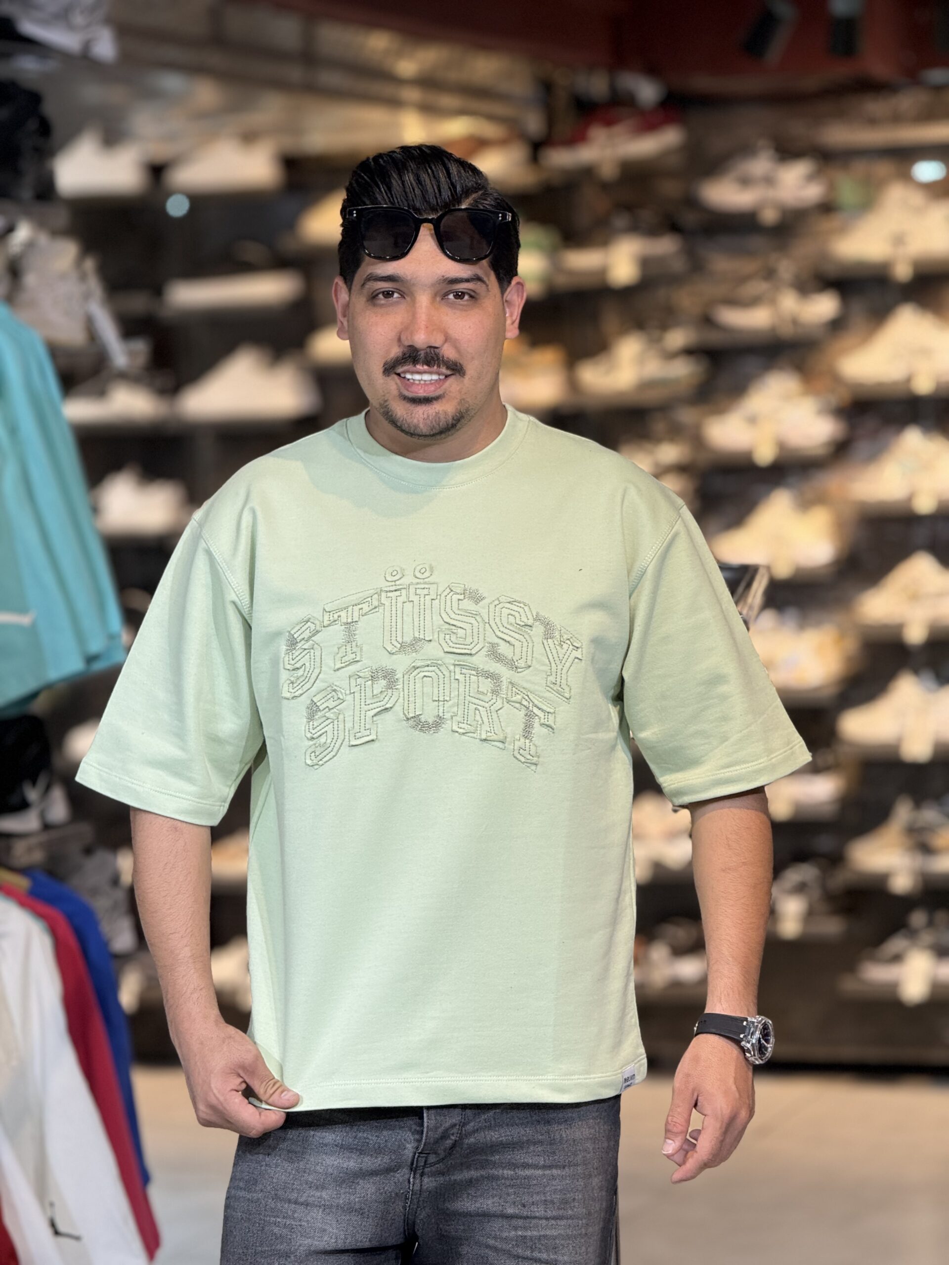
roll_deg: +1.5
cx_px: 474
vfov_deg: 16.4
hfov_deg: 12.3
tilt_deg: -1.5
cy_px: 632
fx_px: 4386
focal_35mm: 120
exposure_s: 1/100
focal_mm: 15.66
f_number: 2.8
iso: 160
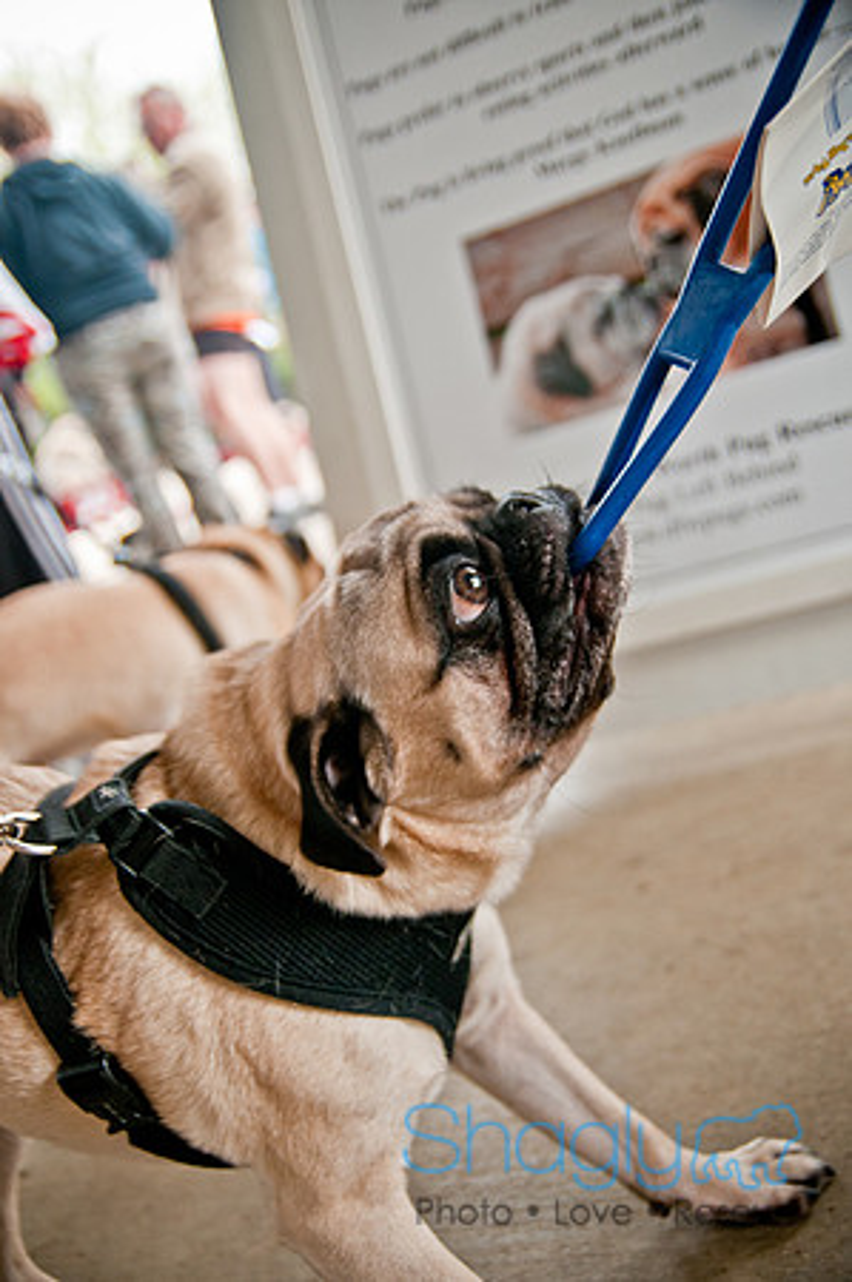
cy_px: 641
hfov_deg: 36.8
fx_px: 1281
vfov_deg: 53.2
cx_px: 426
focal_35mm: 36
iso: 500
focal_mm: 24
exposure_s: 1/500
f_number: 2.8
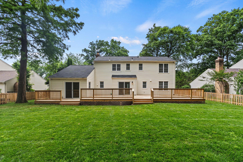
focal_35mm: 18
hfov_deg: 90.0
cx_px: 123
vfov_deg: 67.1
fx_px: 121
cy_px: 91
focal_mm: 16
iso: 100
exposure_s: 1/20
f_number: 8
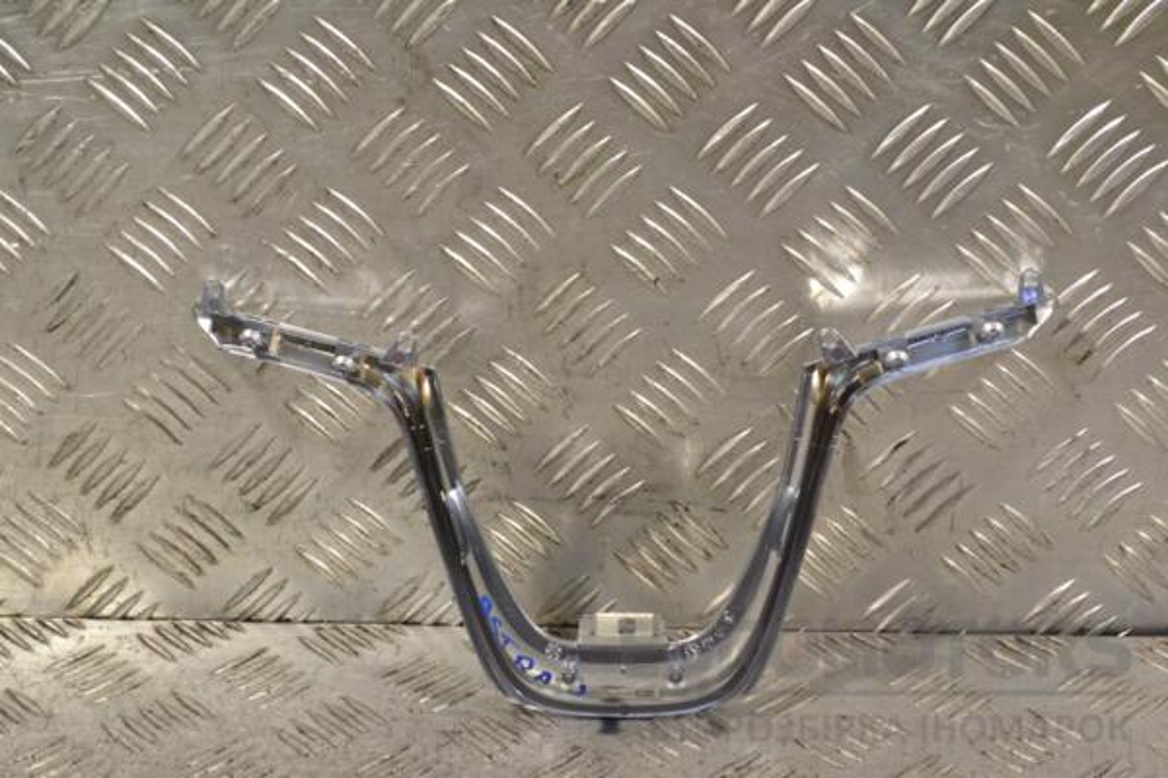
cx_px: 584
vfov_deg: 16.6
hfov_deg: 24.6
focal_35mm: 82
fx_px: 2676
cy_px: 389
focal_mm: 55
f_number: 9
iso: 3200
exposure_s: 1/320
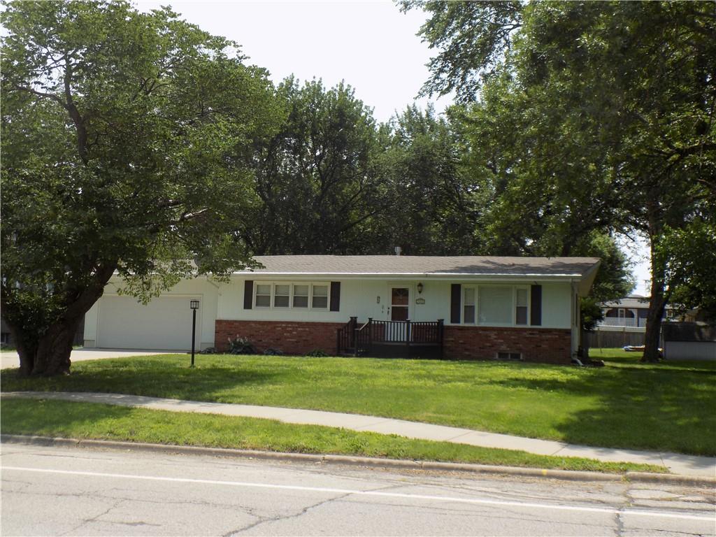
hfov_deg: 45.8
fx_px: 848
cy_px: 268
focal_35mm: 41
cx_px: 358
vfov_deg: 35.1
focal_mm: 7.3
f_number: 3.6
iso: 80
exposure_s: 1/500
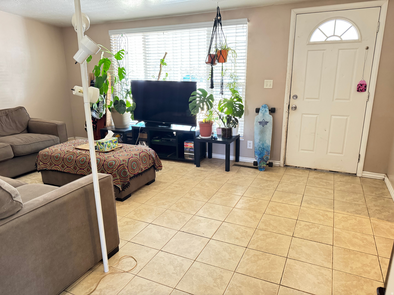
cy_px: 148
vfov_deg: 56.8
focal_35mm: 24
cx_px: 197
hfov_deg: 71.6
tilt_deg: -16.4
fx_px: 273
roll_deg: +0.0
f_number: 1.78
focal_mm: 6.76
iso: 1000
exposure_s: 1/40
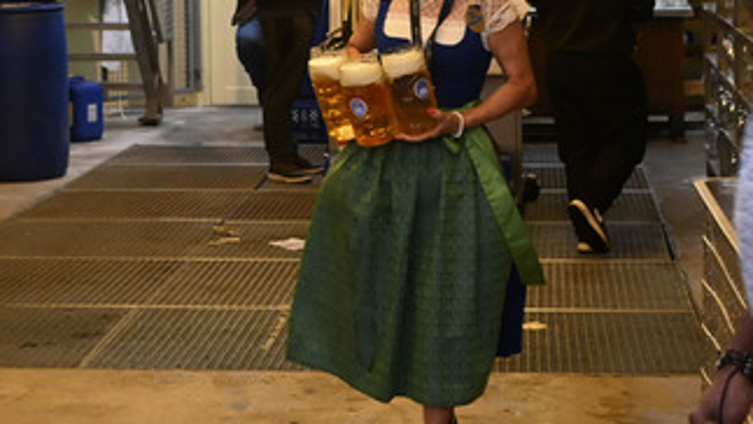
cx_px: 410
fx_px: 1838
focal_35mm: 92
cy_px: 82
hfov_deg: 23.1
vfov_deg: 13.1
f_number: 6.3
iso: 5000
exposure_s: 1/160
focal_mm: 42
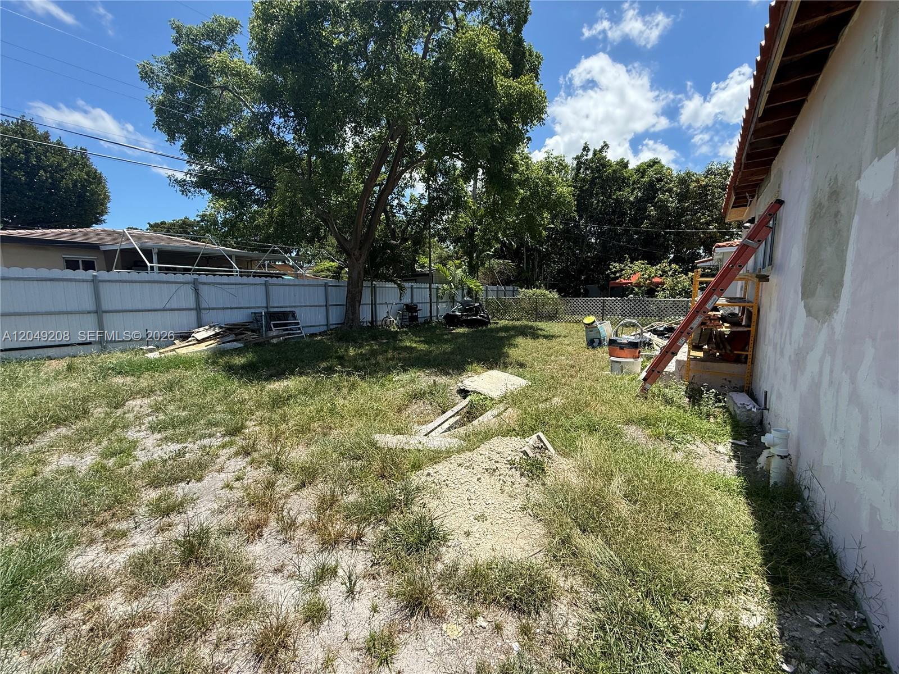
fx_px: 364
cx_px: 450
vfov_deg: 85.7
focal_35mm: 14
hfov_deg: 102.1
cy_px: 337
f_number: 2.2
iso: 50
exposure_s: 1/1068
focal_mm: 2.22
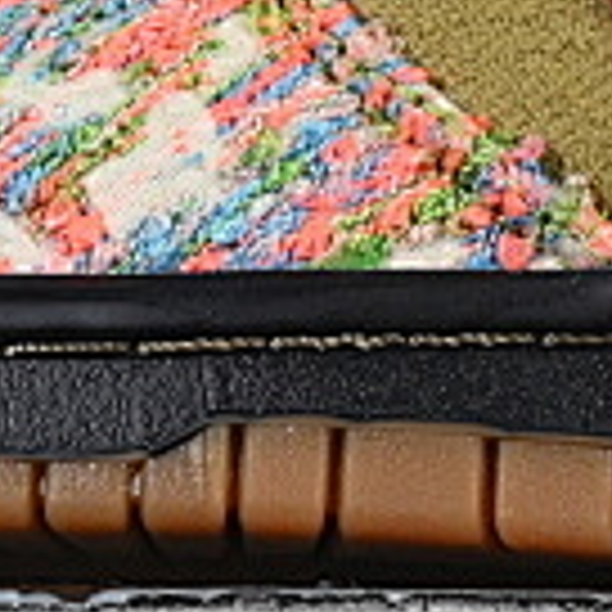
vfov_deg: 3.4
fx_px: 10161
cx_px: 824
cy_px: -405
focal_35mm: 508
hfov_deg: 3.4
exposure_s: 1/80
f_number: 8
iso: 160
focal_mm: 50
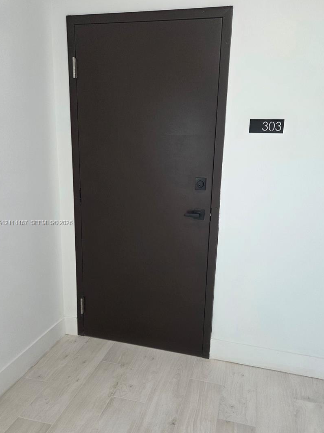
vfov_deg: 67.3
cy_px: 223
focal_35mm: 26
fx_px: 325
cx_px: 180
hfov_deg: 52.9
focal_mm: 5.4
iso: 200
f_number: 1.8
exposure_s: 1/120
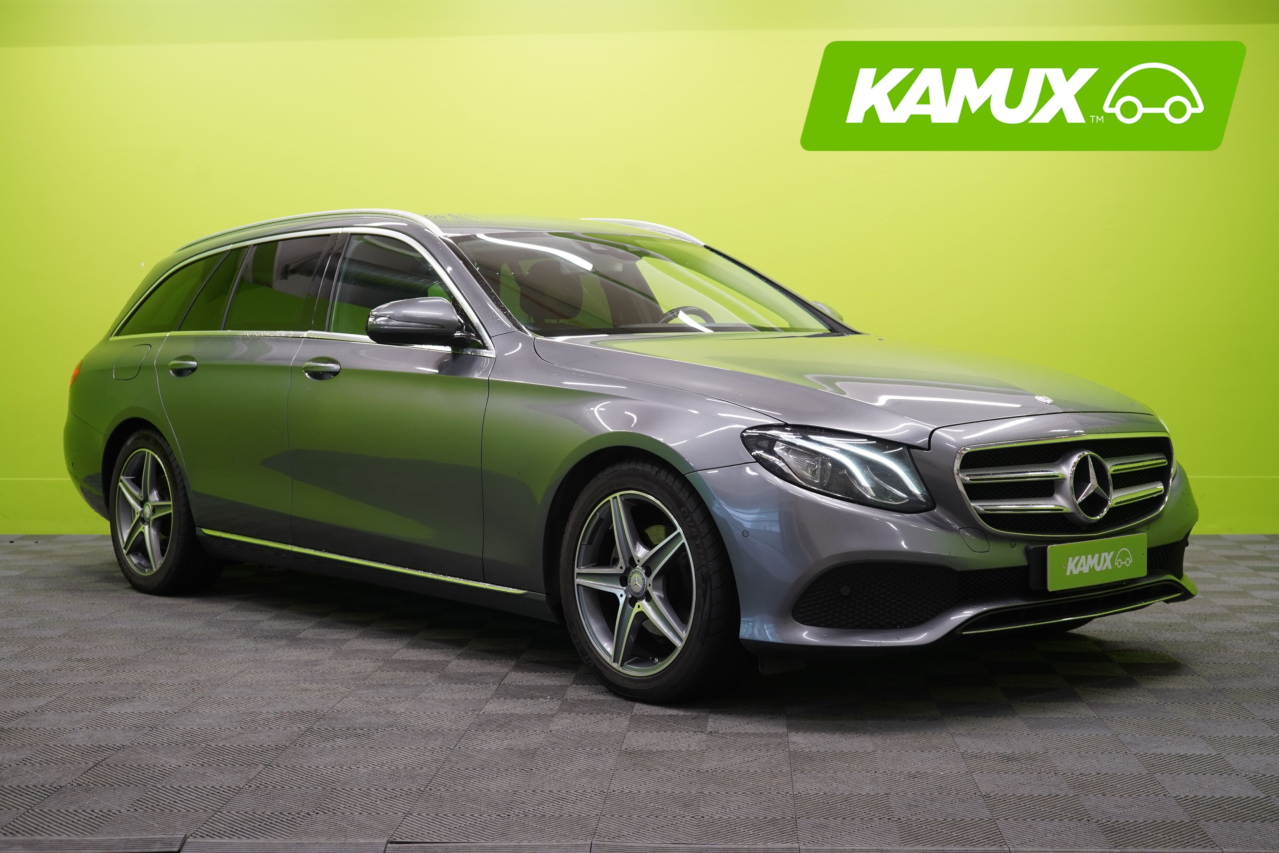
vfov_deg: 27.5
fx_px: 1741
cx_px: 640
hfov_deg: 40.3
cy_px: 426
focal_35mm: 49
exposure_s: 1/30
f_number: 5
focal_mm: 49
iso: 400
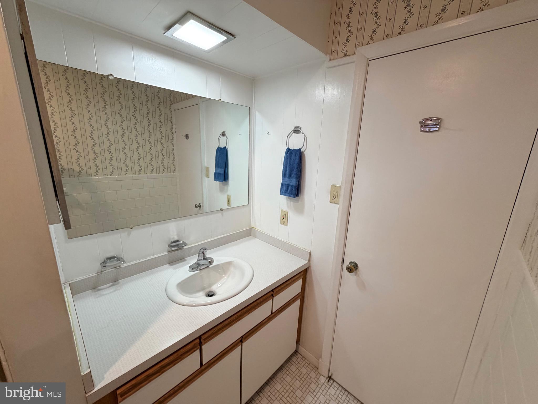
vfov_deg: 85.7
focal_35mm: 14
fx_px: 218
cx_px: 269
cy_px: 202
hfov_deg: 102.1
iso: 200
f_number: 2.2
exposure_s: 1/120
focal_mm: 2.22
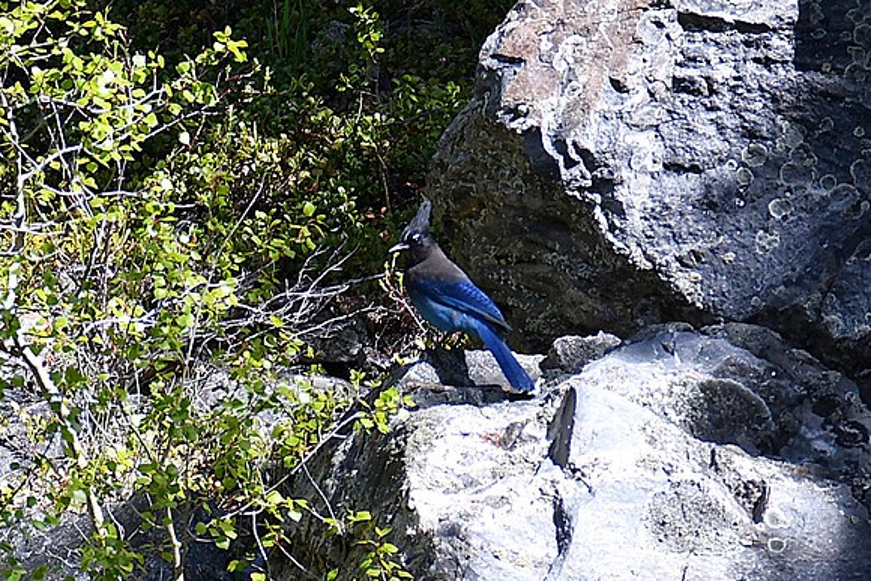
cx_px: 436
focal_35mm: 450
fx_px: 10890
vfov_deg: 3.1
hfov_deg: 4.6
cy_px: 290
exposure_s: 1/500
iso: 200
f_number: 5.6
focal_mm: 300
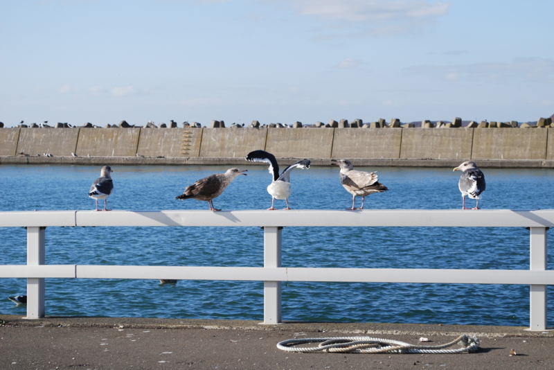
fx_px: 1270
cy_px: 185
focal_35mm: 82
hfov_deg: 24.6
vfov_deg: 16.6
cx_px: 277
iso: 100
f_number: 8
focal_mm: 55
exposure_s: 1/250
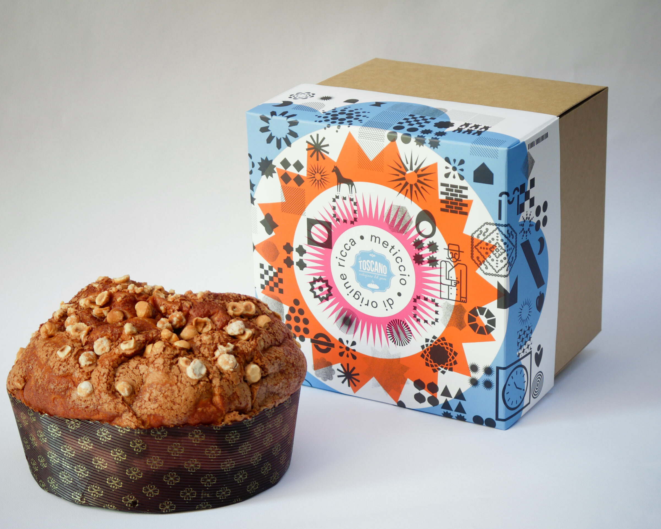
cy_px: 265
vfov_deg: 16.4
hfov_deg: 20.4
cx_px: 313
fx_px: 1839
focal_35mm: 94
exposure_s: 1/125
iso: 200
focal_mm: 45
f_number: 4
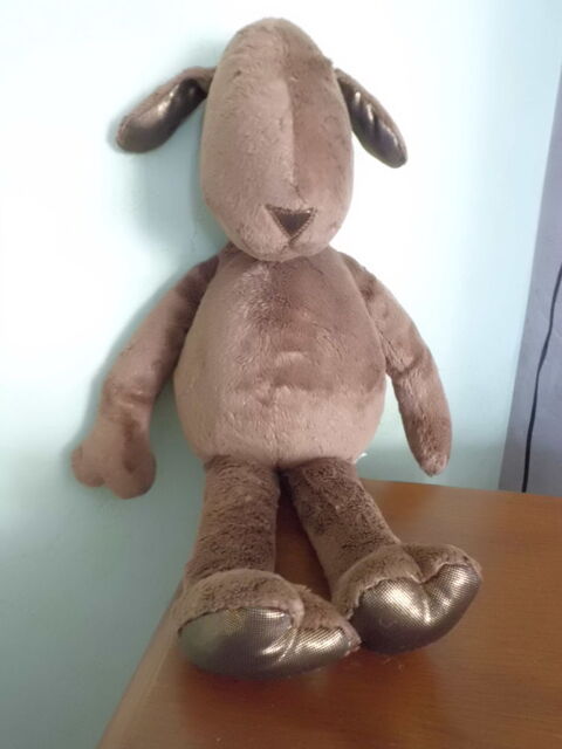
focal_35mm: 26
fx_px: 563
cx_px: 281
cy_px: 374
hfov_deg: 53.1
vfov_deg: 67.3
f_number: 3.2
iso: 800
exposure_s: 1/8
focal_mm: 4.6
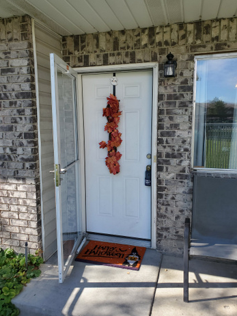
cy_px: 161
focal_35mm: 27
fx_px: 246
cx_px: 115
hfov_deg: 51.4
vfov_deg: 65.3
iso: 50
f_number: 2.4
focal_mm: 4.3
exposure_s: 1/317
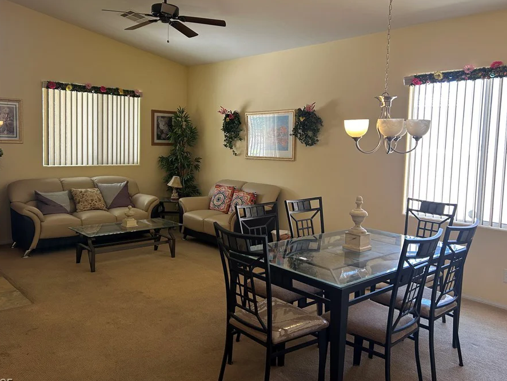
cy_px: 177
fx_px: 440
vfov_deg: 46.8
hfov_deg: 59.9
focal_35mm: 30
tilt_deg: -3.8
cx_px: 248
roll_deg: -1.5
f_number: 1.5
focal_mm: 5.7
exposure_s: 1/60
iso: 100
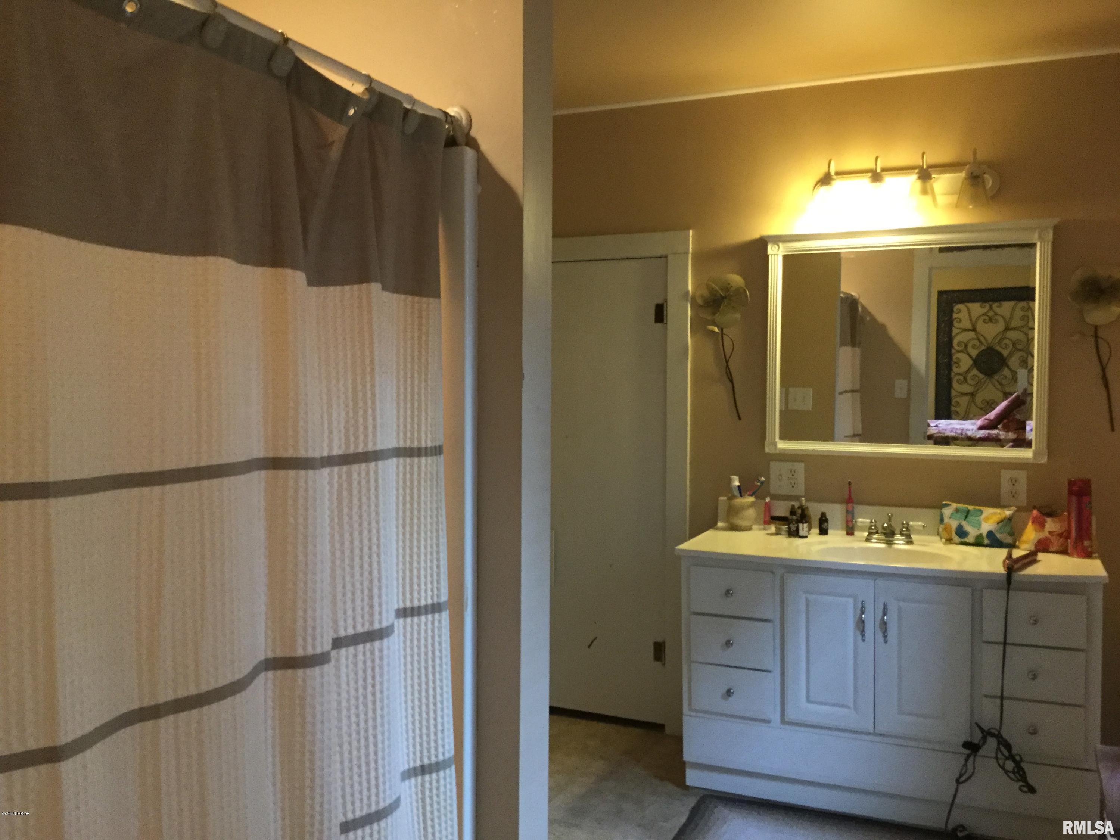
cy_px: 420
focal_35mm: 31
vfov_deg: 45.4
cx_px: 560
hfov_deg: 58.4
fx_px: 1003
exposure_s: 1/20
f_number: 2.4
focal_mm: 3.3
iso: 200
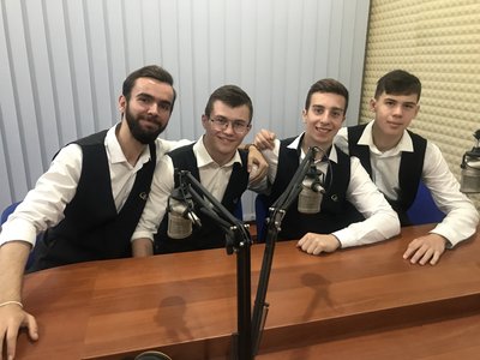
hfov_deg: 63.4
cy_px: 180
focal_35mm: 28
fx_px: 388
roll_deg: -0.4
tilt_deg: -15.8
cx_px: 240
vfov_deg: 49.7
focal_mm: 3.99
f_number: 1.8
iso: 64
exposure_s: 1/17
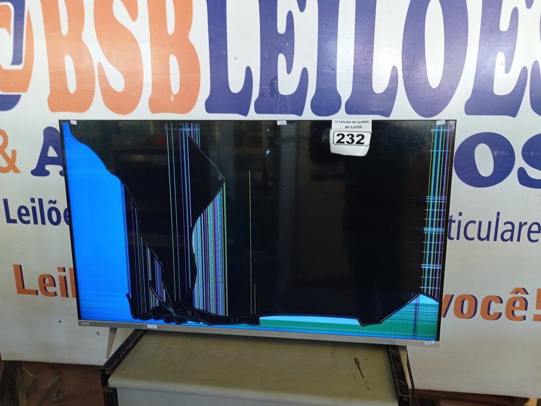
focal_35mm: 29
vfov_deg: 48.2
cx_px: 274
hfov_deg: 61.7
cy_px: 200
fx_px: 453
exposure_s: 1/30
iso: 218
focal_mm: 4.7
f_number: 1.79
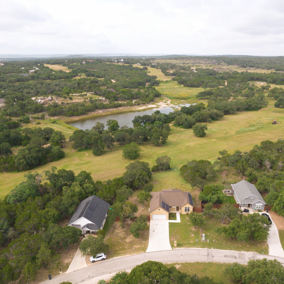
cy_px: 146
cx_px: 161
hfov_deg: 55.4
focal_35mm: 29
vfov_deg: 55.6
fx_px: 269
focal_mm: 8.38
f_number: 2.8
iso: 100
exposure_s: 1/725
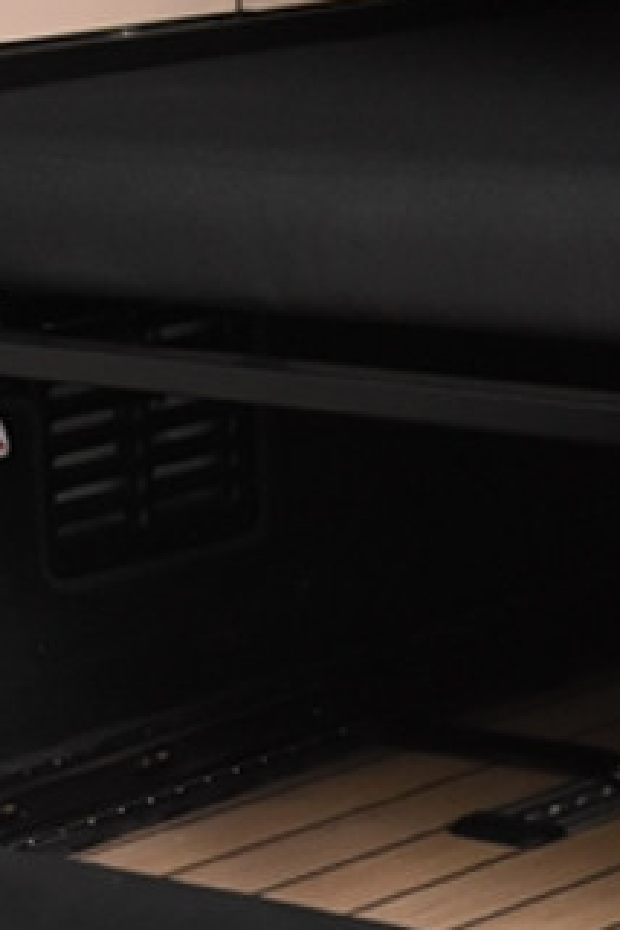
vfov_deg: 12.0
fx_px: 4391
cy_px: 827
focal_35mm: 170
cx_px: 464
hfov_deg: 8.1
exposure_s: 1/60
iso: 1600
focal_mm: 26
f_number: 4
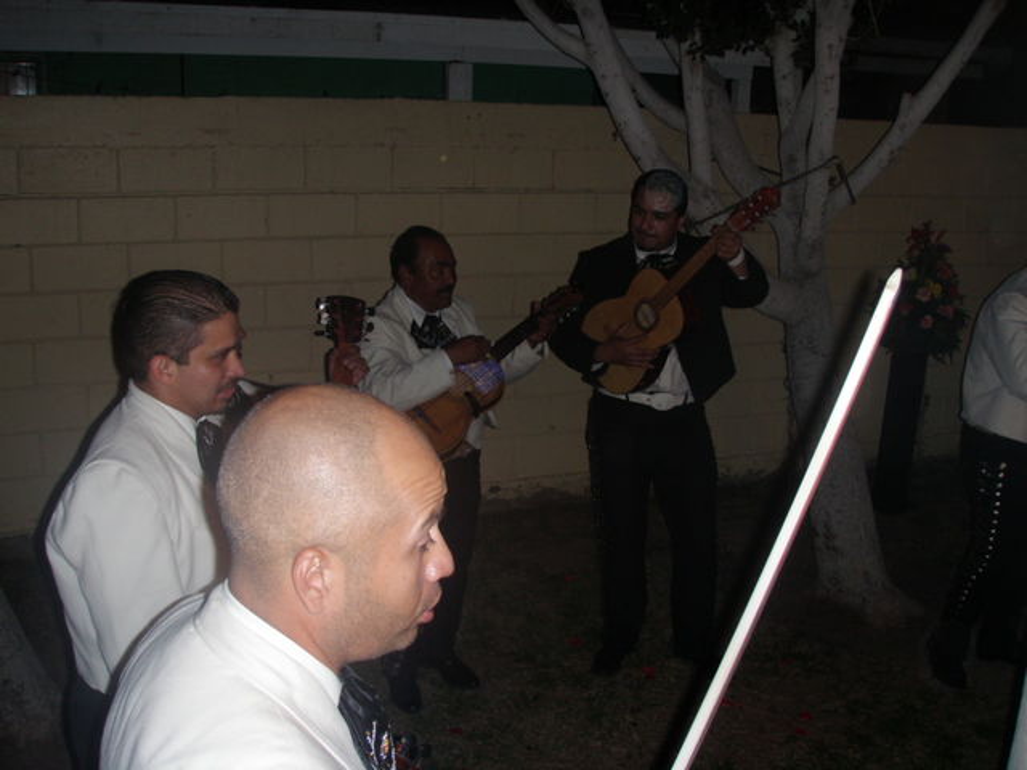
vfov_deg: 37.7
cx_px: 514
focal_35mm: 38
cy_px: 385
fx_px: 1127
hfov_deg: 49.0
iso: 100
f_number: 3.5
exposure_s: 1/30
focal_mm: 6.7
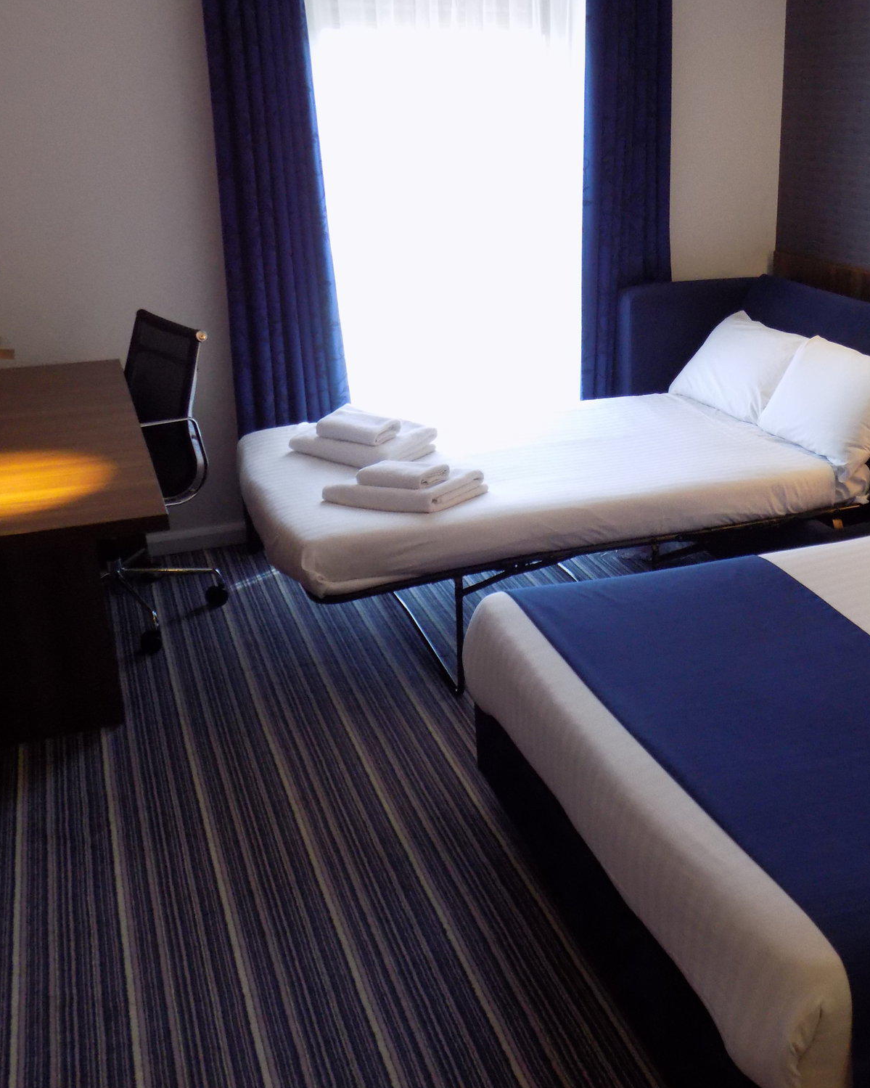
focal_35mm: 36
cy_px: 555
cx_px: 623
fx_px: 1159
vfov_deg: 50.3
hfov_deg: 40.3
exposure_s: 1/30
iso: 280
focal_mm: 4.8
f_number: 3.2
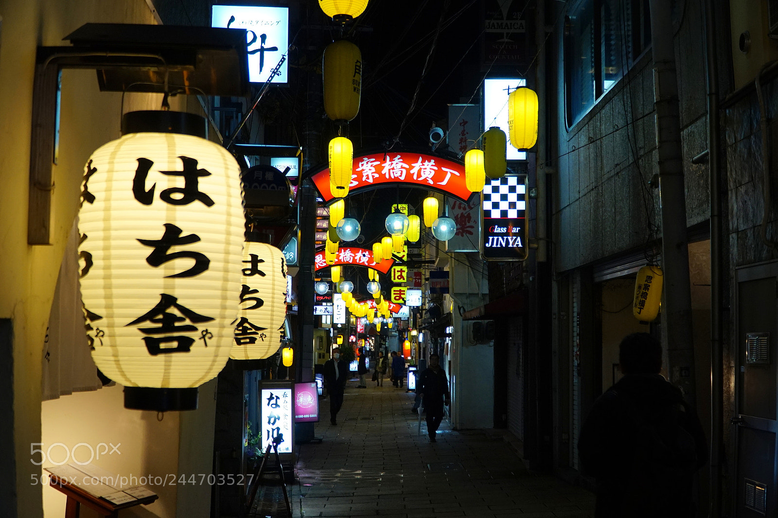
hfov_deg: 47.9
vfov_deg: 33.0
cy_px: 259
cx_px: 389
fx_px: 875
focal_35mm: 40
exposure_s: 1/100
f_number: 4
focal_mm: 27
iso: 640
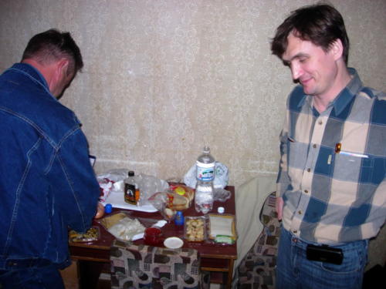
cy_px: 144
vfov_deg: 37.7
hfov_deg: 49.0
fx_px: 424
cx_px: 193
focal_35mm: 38
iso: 79
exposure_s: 1/64
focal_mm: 7.8
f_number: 2.8
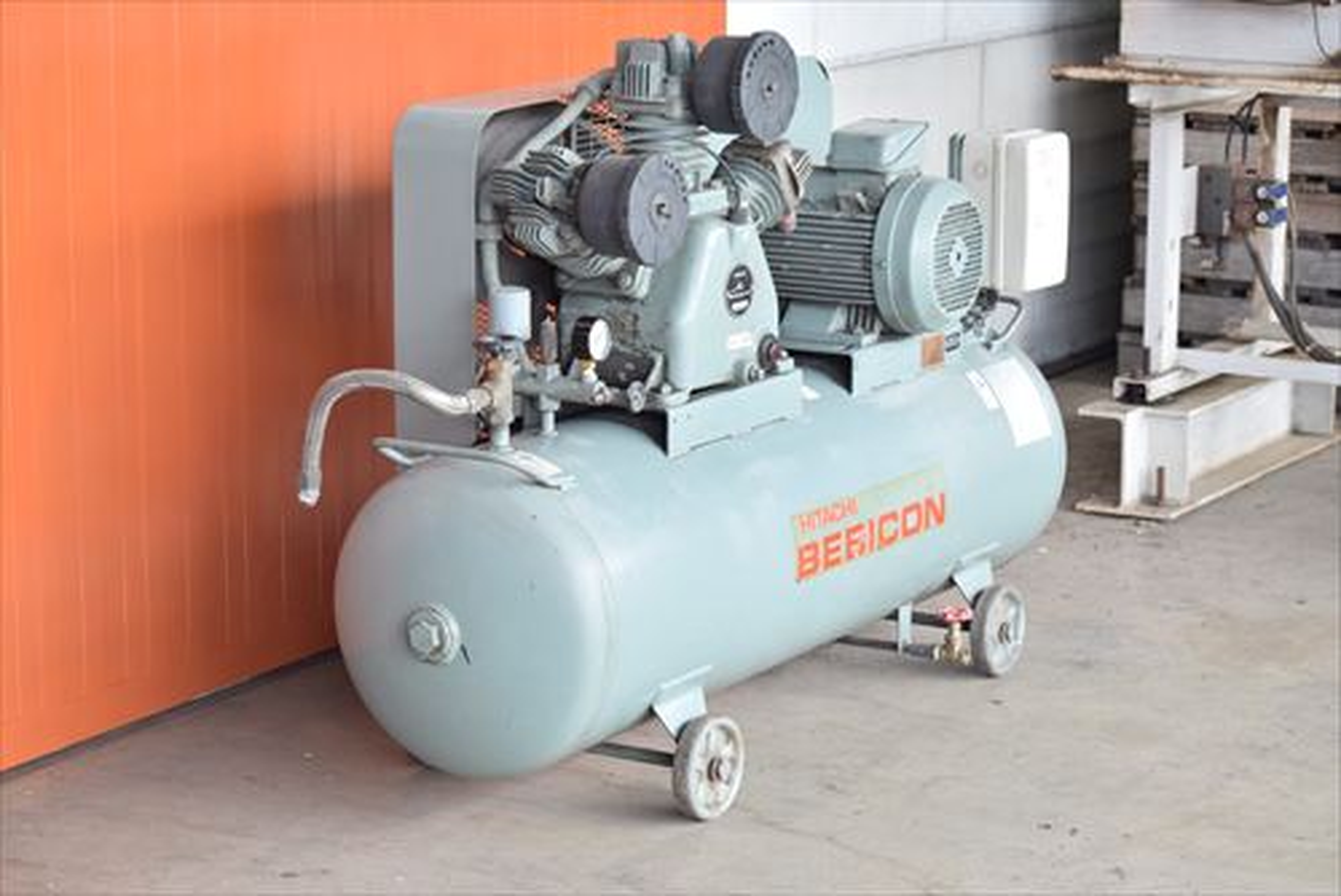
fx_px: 3242
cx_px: 670
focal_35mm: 87
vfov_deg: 15.7
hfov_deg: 23.4
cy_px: 448
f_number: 6.3
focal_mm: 58
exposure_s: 1/400
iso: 1250
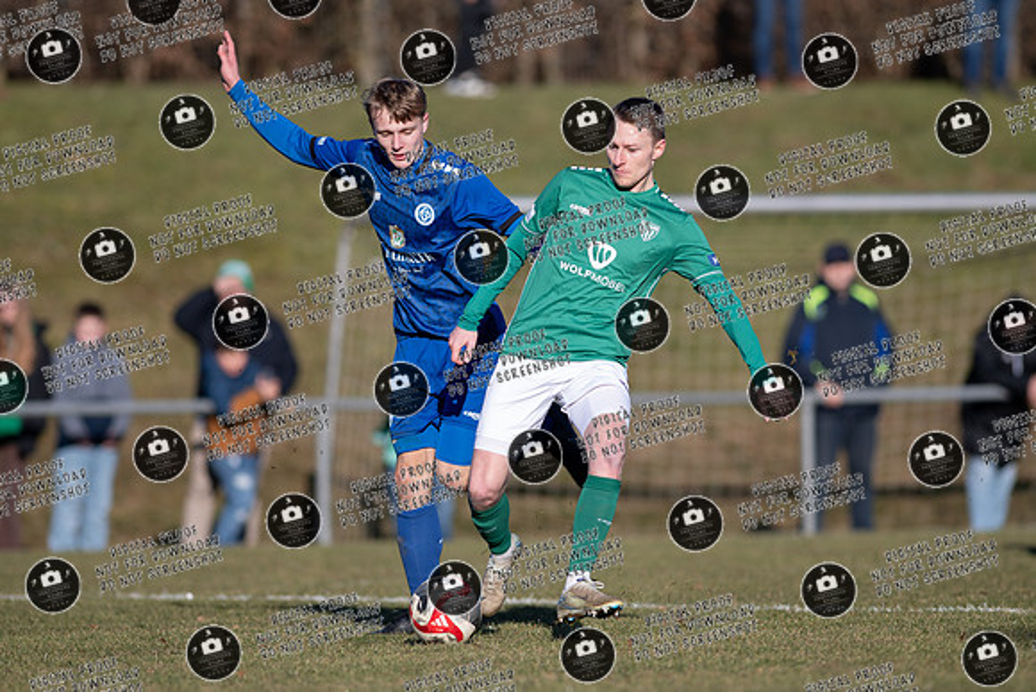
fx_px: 11366
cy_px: 344
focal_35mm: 395
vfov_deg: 3.5
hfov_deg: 5.2
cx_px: 519
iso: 100
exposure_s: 1/1600
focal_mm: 300
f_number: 3.2
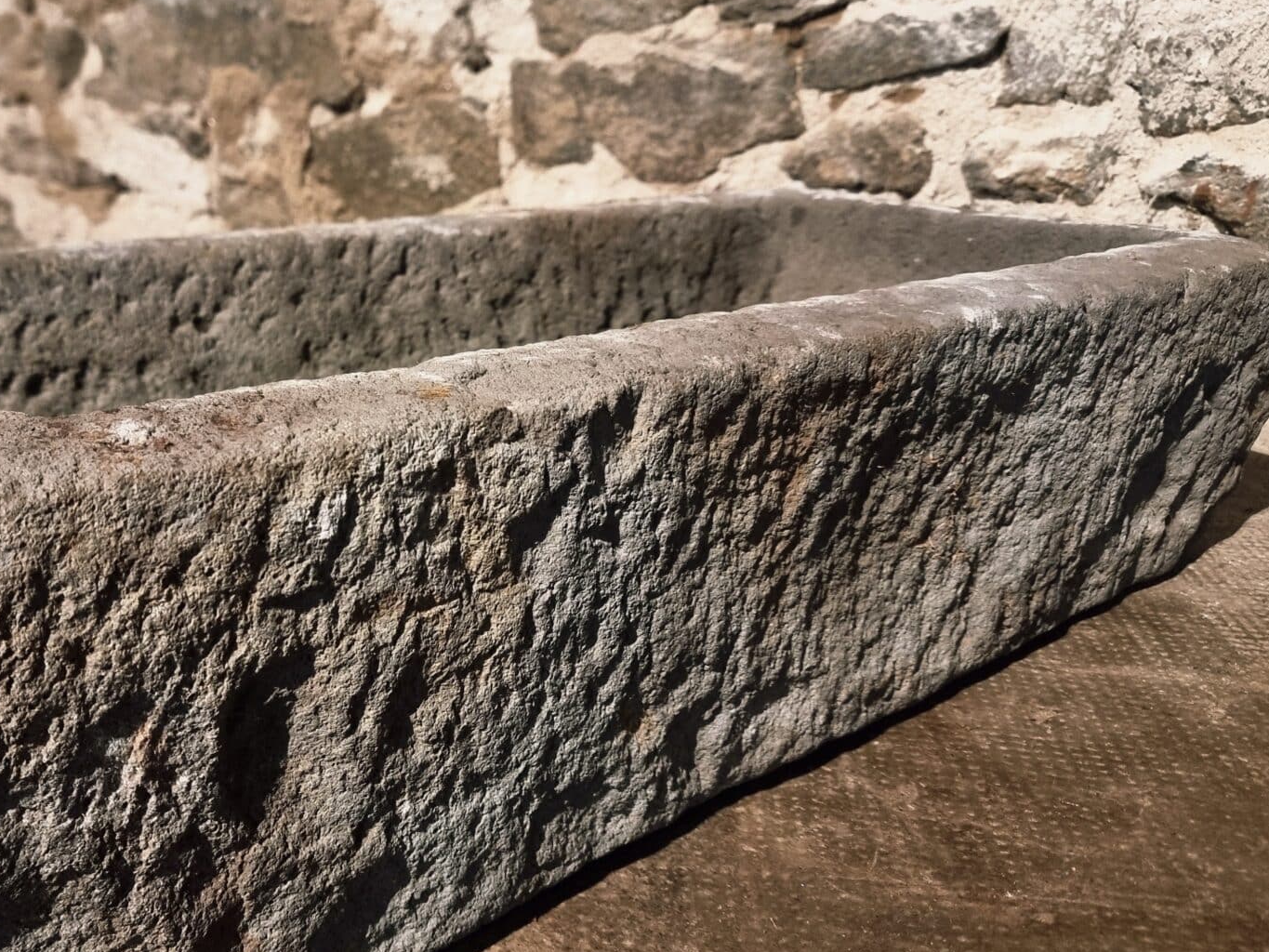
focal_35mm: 36
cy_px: 501
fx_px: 1320
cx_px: 405
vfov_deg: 39.7
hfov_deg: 50.3
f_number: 1.8
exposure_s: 1/25
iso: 640
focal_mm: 6.7
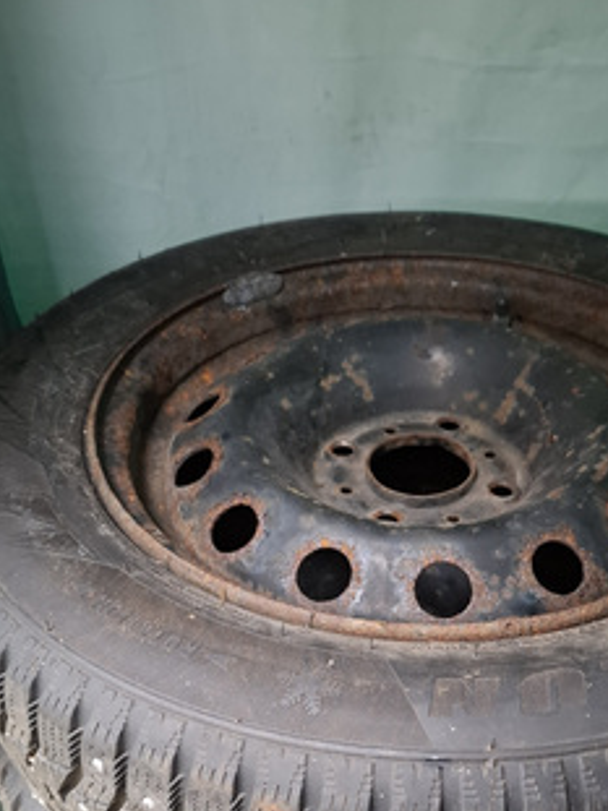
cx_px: 364
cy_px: 639
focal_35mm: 37
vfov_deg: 47.6
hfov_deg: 38.5
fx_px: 867
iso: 400
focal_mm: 5.54
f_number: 1.8
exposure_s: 1/25
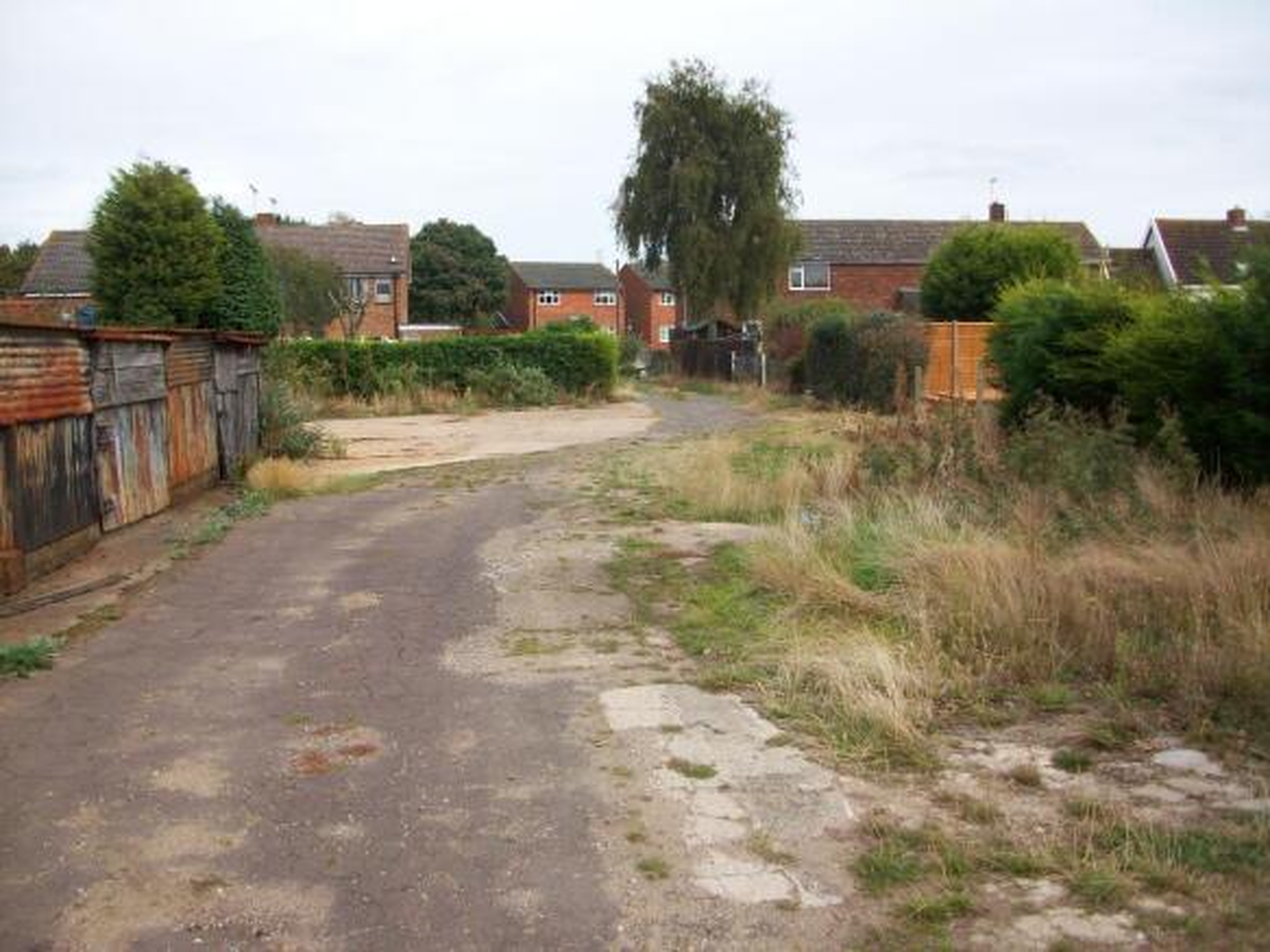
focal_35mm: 34
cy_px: 476
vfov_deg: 41.8
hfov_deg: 54.0
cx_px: 635
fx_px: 1247
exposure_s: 1/659
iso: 80
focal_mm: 5.7
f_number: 2.8
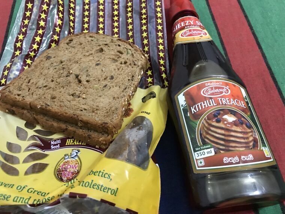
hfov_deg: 63.4
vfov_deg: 49.7
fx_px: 231
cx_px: 142
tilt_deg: -59.4
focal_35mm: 28
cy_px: 107
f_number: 1.8
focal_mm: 3.99
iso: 80
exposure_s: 1/7
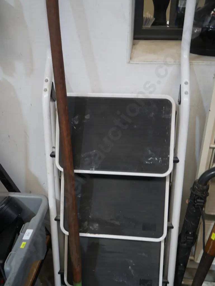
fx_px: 265
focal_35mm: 32
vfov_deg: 56.8
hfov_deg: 44.2
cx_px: 108
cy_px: 143
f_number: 3.6
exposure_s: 1/60
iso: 500
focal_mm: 16
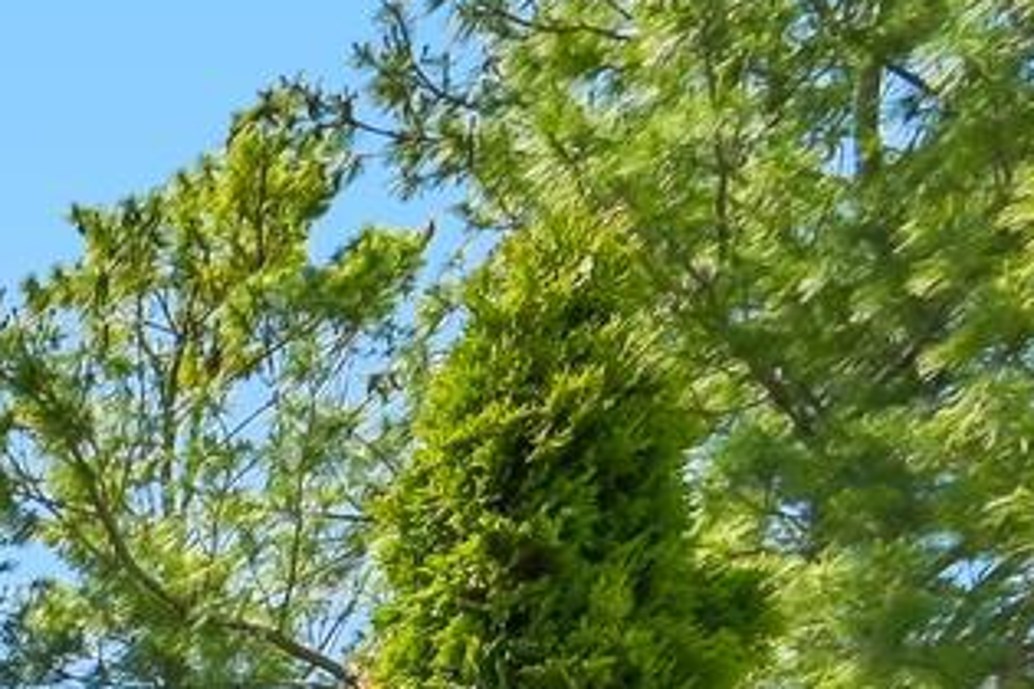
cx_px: -2002
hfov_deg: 11.8
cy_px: 1941
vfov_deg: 11.0
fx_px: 2614
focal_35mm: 91
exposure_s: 1/320
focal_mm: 14
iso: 100
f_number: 8
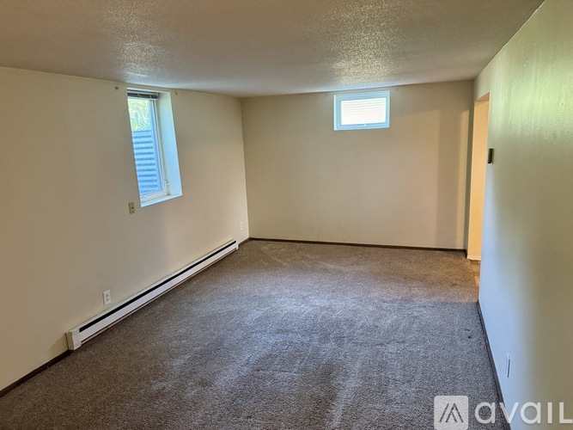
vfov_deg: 56.8
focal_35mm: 24
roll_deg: +2.0
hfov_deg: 71.6
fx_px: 397
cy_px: 215
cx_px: 286
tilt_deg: -12.0
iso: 800
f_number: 1.78
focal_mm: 6.76
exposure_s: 1/60
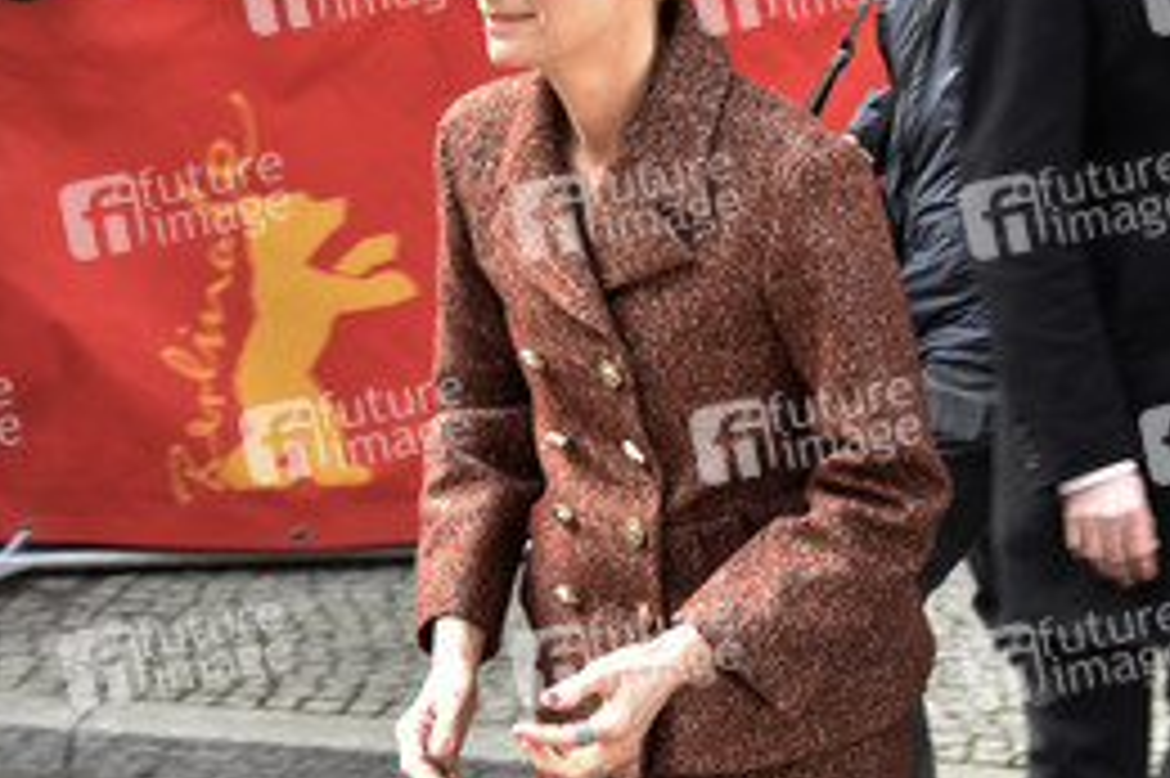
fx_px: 4612
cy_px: 319
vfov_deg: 9.6
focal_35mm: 142
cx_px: 686
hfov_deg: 14.5
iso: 800
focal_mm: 82
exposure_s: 1/125
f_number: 5.6
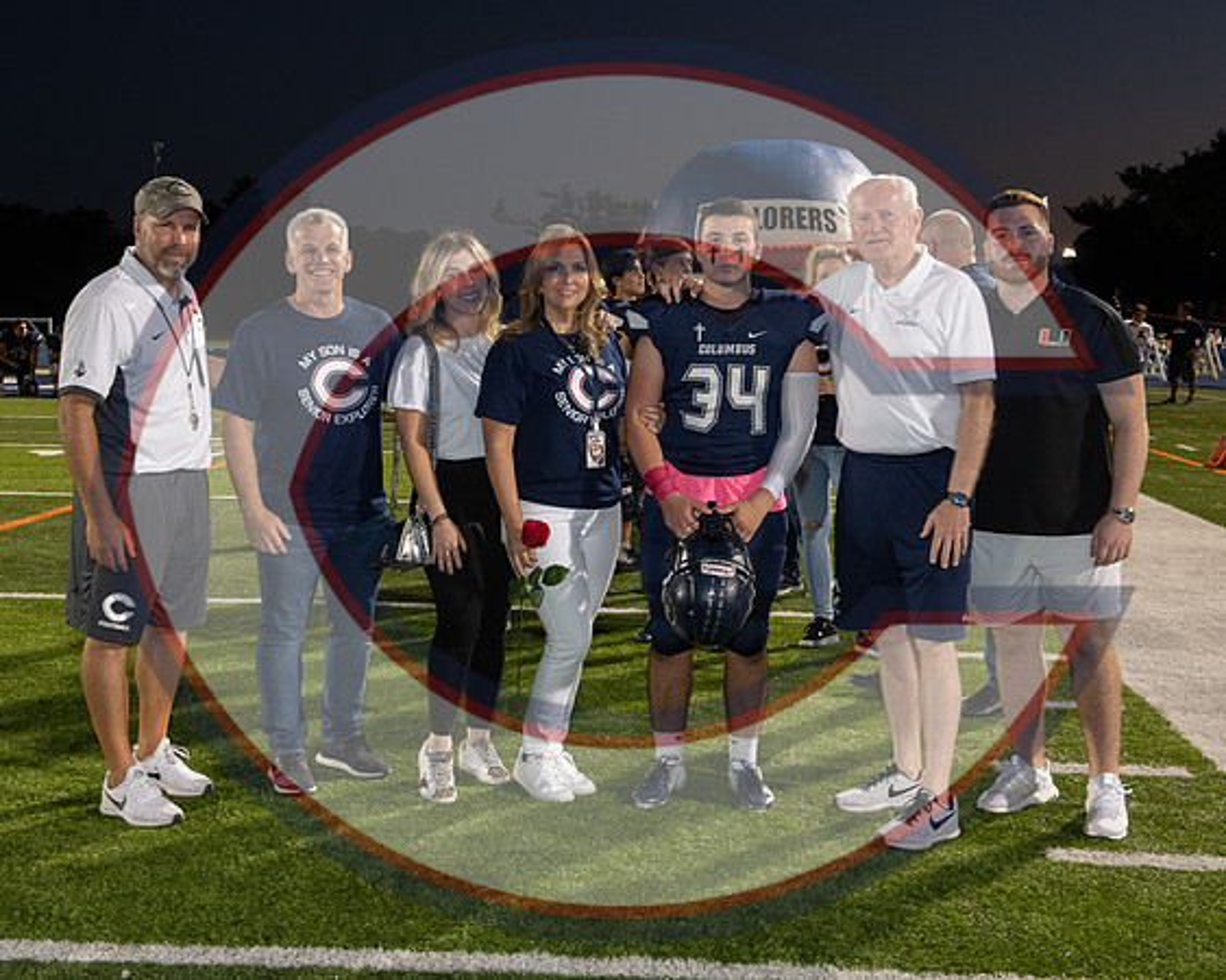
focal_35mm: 47
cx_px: 603
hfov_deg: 39.3
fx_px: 1716
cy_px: 490
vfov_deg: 31.9
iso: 1400
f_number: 7.1
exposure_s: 1/60
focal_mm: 42
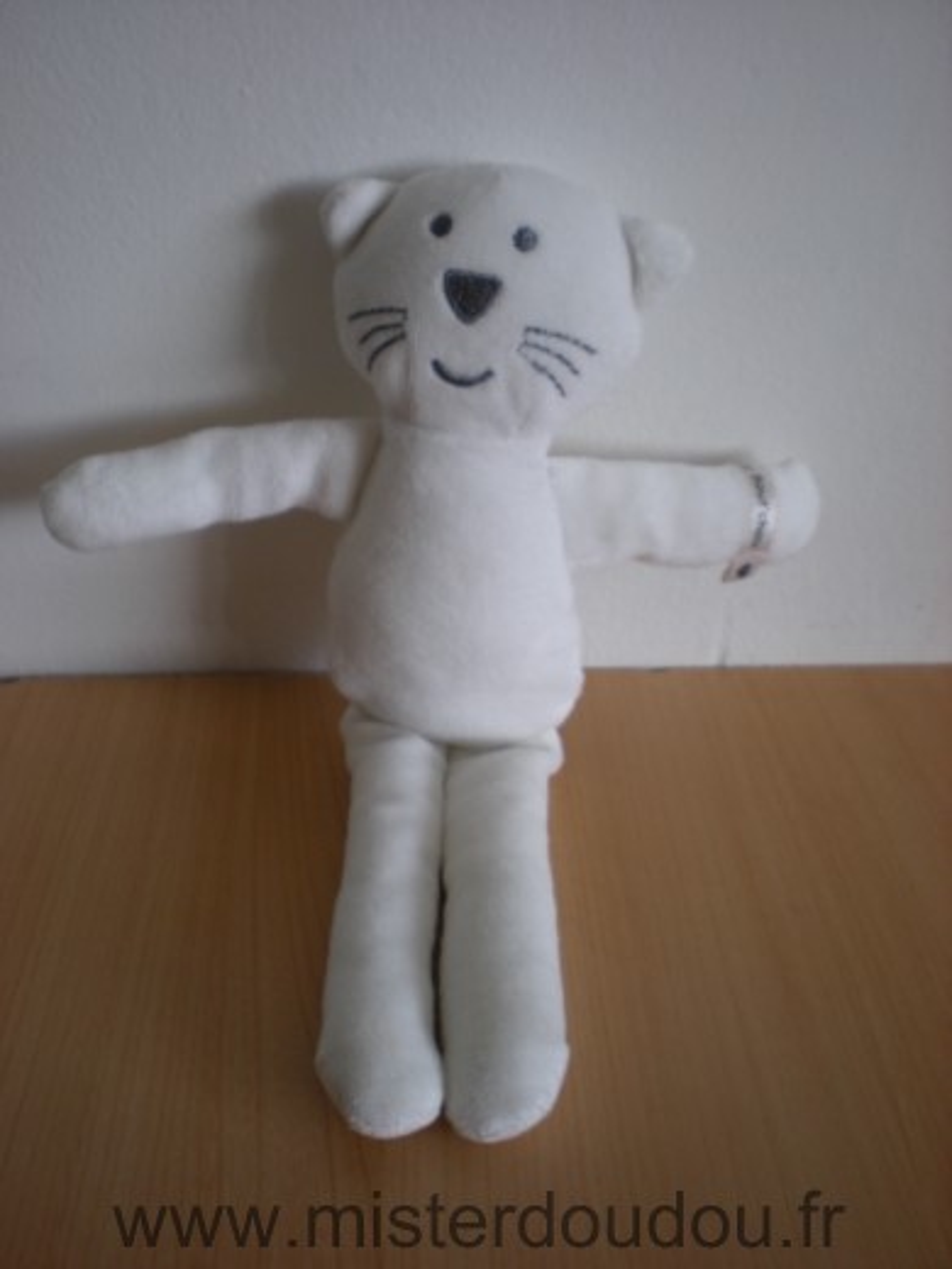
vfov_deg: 49.0
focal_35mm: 38
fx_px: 1393
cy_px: 634
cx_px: 476
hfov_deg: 37.7
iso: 88
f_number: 3.1
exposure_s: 1/56.7
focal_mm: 6.3
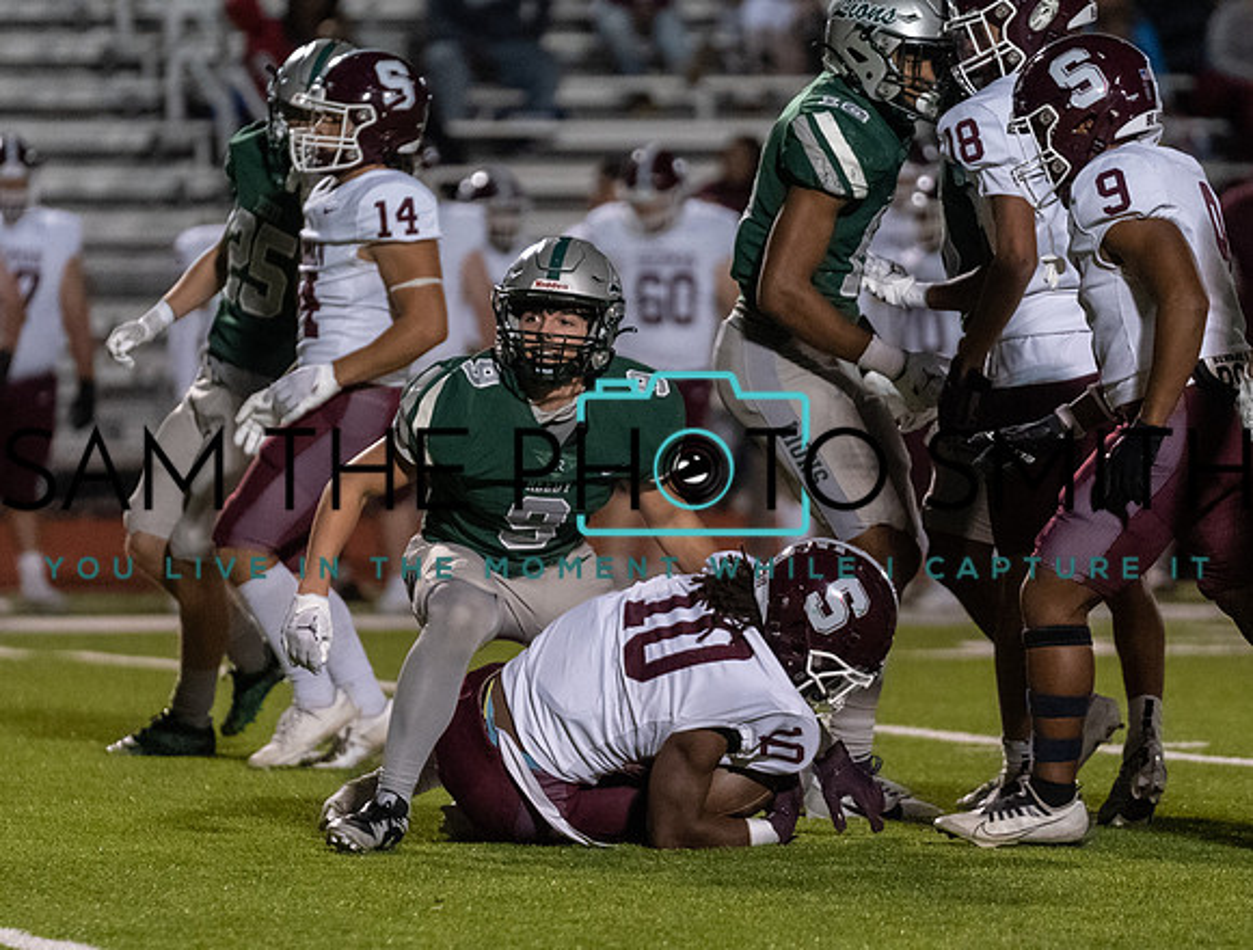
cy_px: 492
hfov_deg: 4.8
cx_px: 585
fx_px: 14799
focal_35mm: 407
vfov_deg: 3.7
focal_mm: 200
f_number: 2.8
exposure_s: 1/1000
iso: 4000
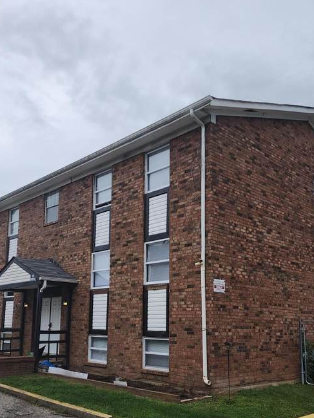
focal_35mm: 34
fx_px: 411
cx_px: 142
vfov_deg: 53.3
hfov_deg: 41.8
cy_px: 262
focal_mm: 6.4
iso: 12
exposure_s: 1/541
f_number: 1.8
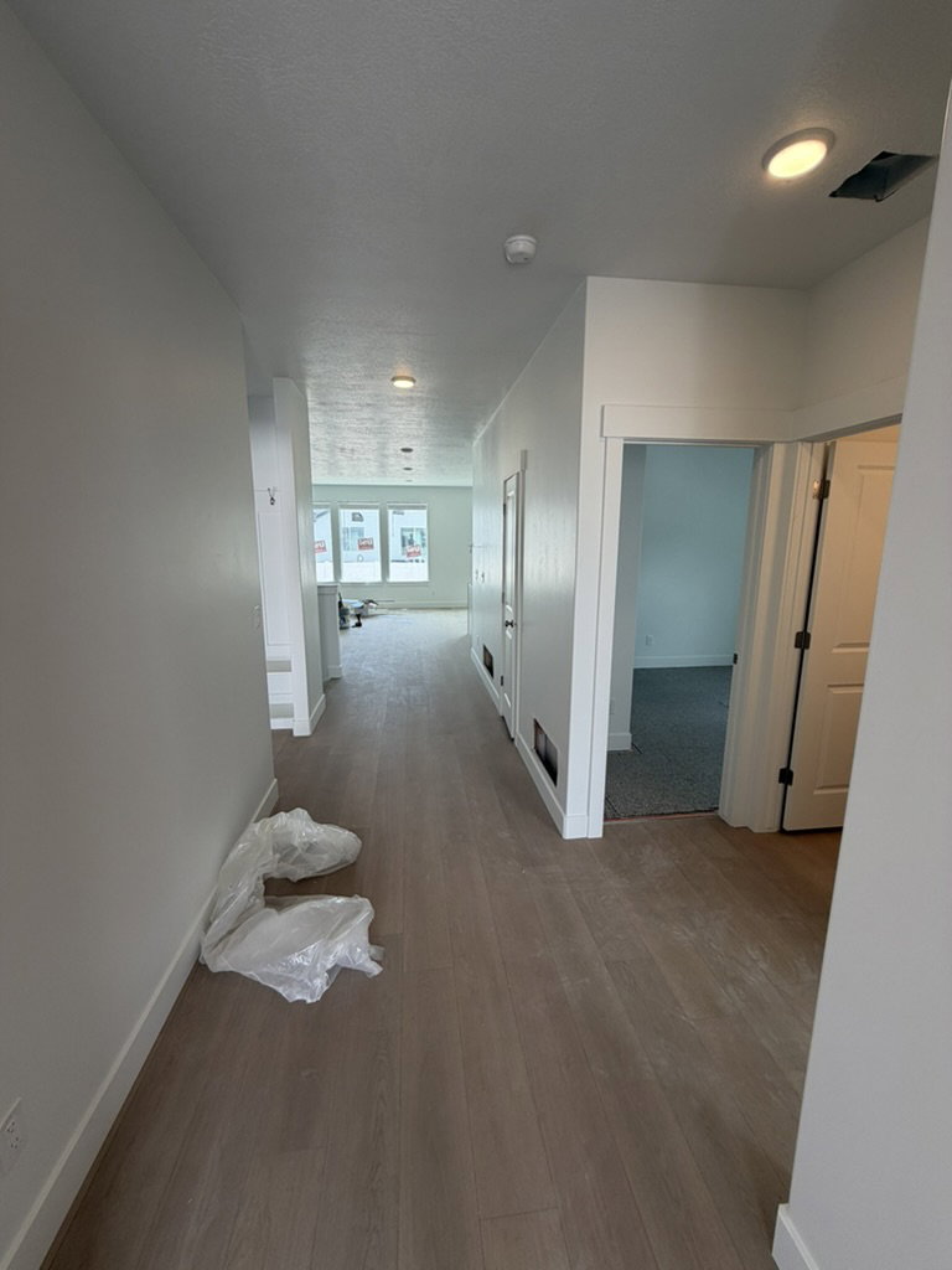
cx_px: 476
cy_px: 635
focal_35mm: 14
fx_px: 513
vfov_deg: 102.1
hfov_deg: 85.7
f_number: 2.2
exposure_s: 1/129
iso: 50
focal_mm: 2.22
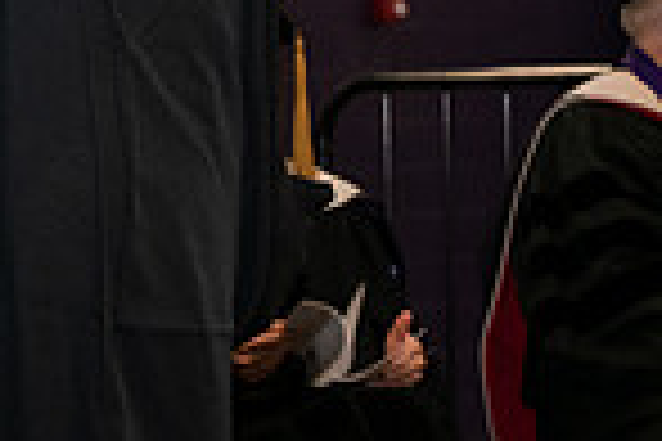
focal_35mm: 316
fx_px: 5810
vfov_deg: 4.3
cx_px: -410
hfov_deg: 6.4
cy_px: -412
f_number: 5.6
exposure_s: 1/200
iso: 1600
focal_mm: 80
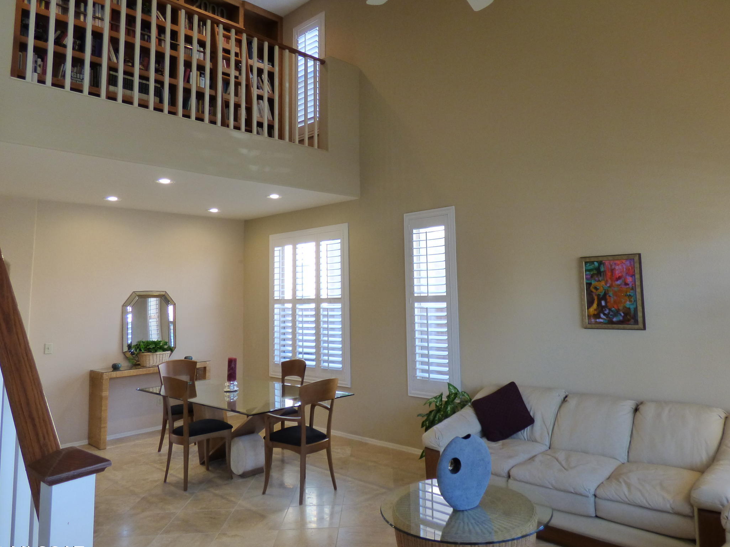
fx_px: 527
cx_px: 405
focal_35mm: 25
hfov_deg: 69.2
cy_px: 241
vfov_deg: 54.7
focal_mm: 3.58
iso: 400
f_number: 2.8
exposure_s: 1/80
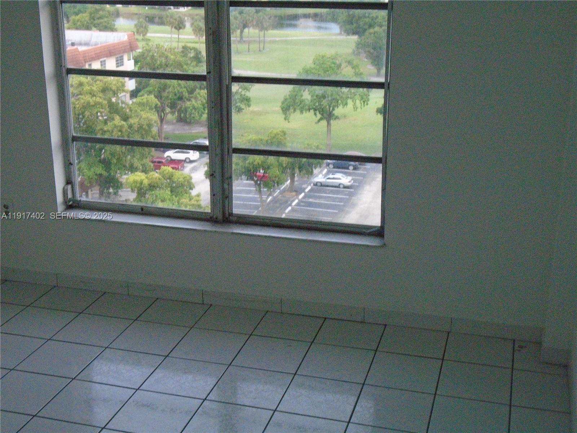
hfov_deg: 38.9
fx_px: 817
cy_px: 216
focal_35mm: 49
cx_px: 288
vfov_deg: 29.7
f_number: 4.5
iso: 800
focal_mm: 8.7
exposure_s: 1/100
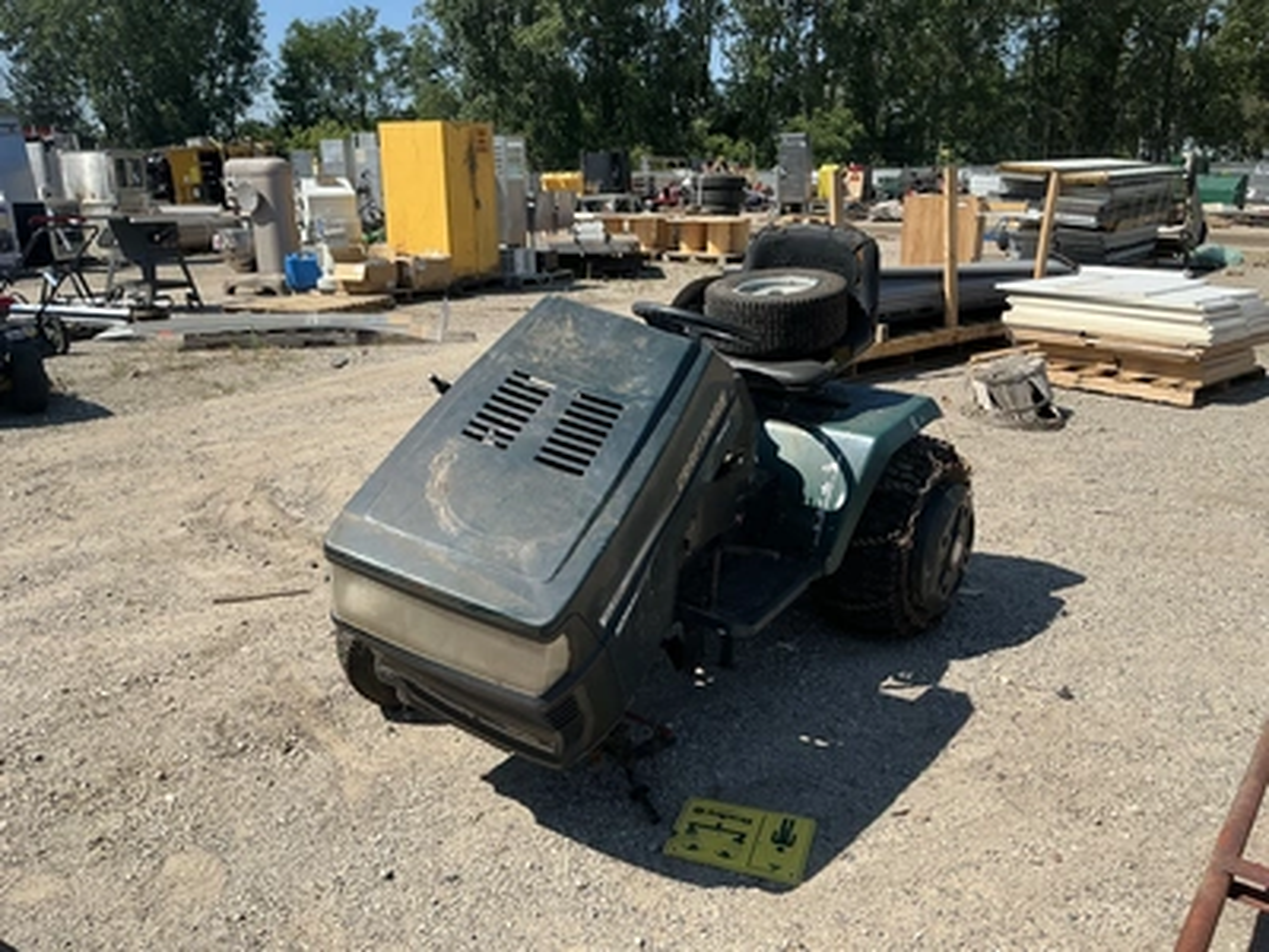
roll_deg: +1.2
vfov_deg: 49.7
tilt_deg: -16.0
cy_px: 476
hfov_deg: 63.4
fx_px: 1026
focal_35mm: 28
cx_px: 634
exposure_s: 1/1675
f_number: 1.8
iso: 25
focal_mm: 3
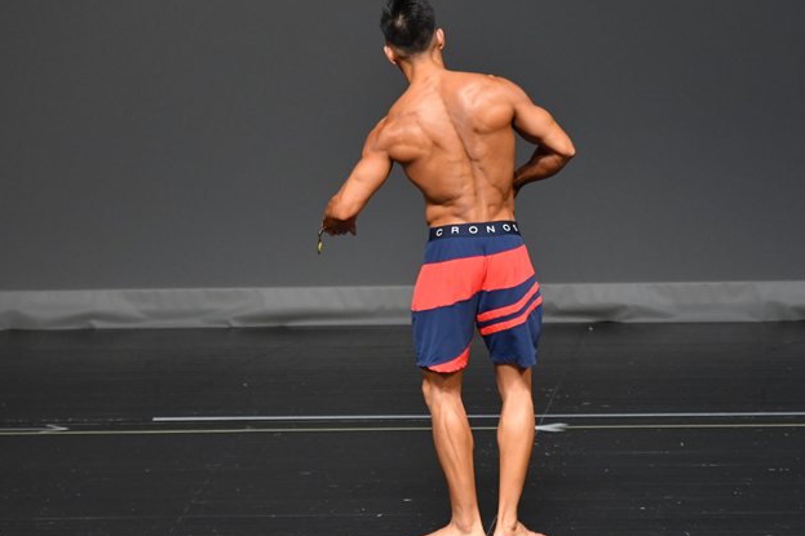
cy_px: 284
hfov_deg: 4.8
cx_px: 467
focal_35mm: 429
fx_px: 9590
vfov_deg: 3.2
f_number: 5.6
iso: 2500
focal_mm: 230
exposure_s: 1/400
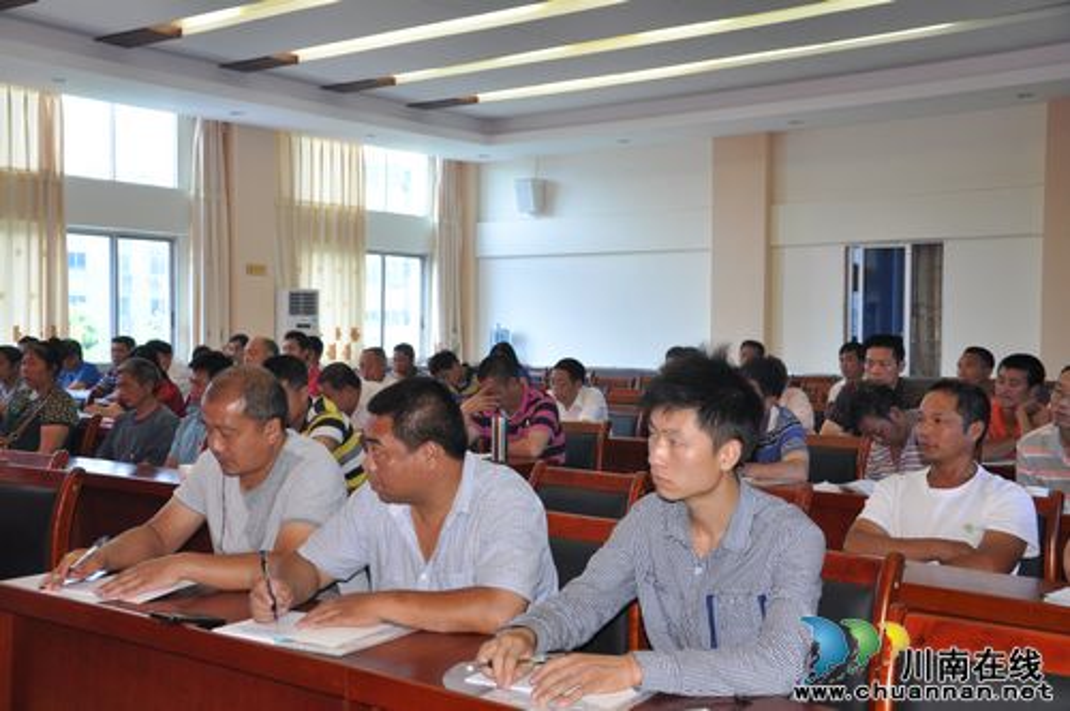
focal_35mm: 42
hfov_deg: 46.5
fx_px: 1247
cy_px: 356
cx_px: 535
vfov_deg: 31.8
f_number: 4
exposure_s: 1/125
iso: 720
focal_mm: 28
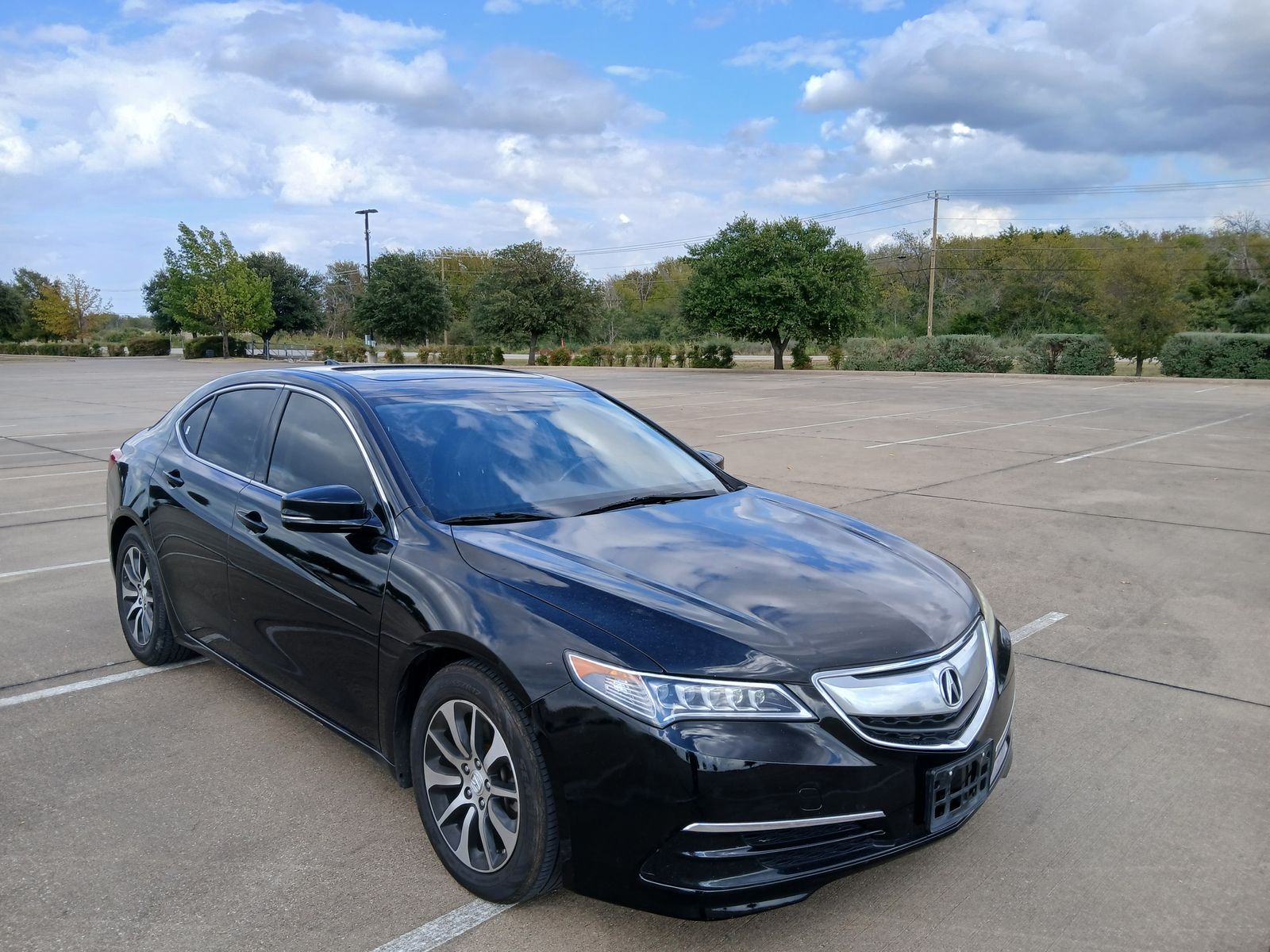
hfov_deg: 67.3
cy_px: 476
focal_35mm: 26
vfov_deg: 53.1
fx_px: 954
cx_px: 635
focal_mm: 3.98
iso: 20
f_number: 1.8
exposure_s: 1/331
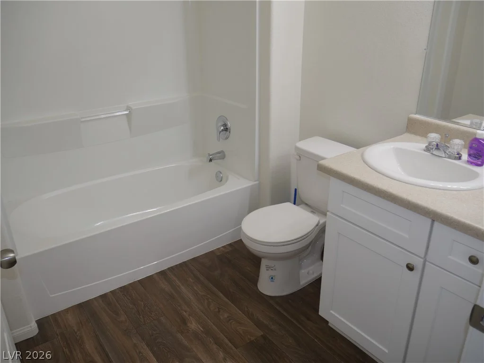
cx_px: 242
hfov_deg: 63.4
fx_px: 392
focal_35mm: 28
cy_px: 182
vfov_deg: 49.8
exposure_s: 1/50
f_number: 3.5
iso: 200
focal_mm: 14
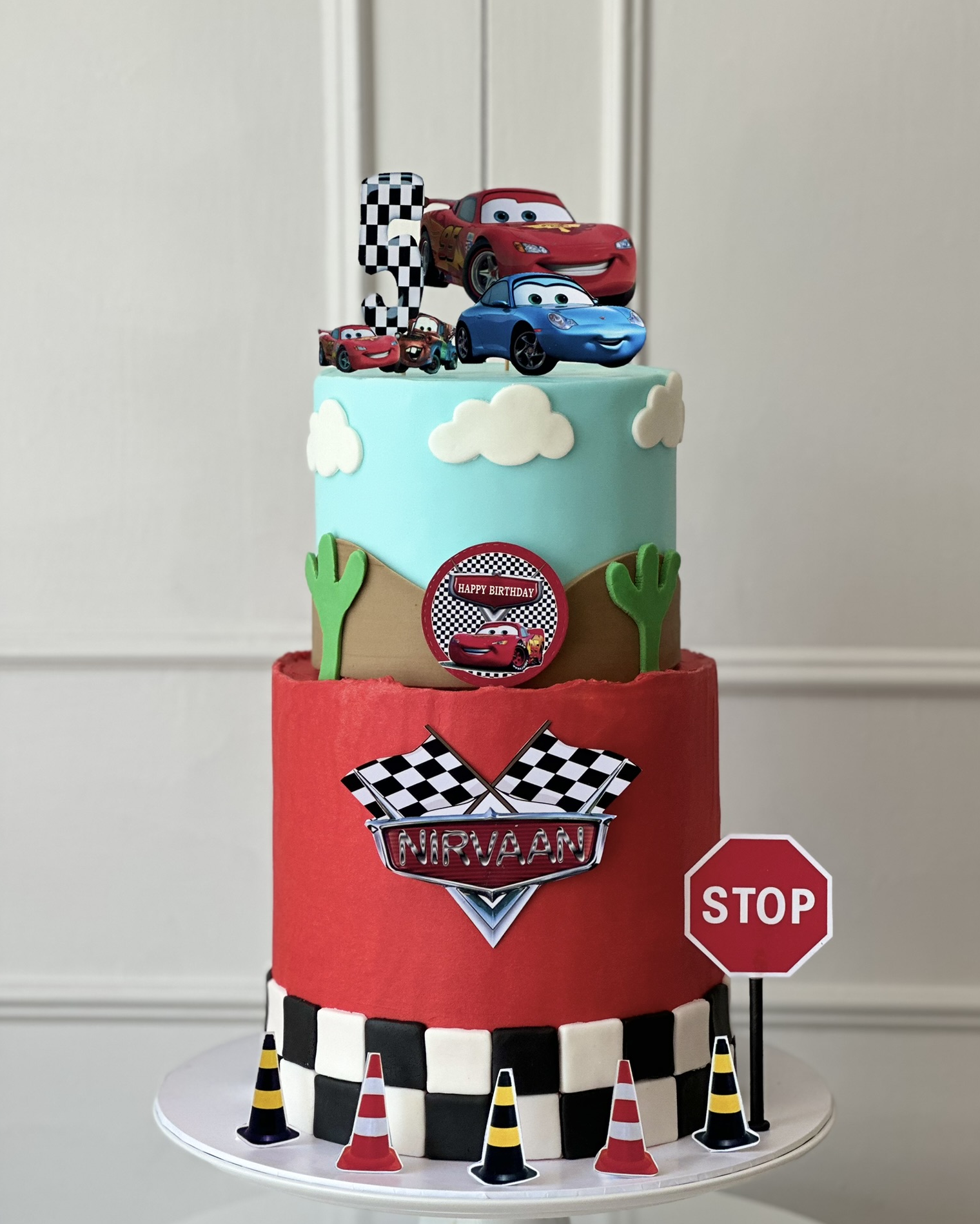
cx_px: 493
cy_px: 648
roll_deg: +0.2
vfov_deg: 23.6
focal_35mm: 81
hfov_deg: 18.9
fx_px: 2937
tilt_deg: -6.2
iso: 64
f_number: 2.8
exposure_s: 1/121
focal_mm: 9
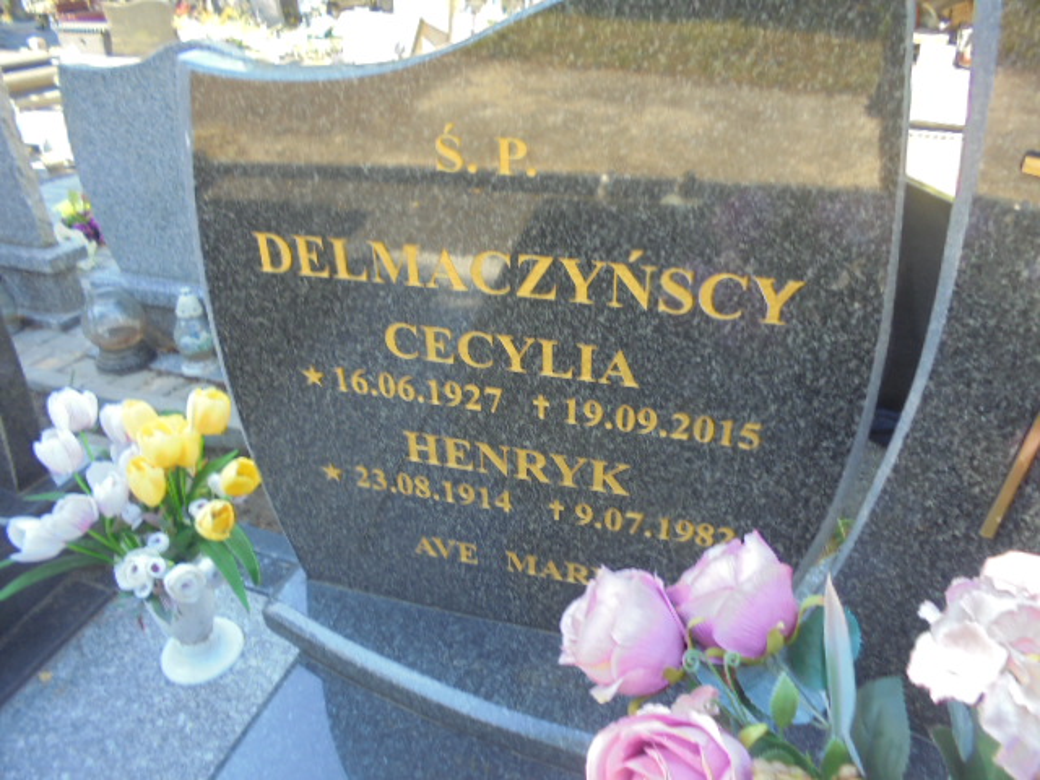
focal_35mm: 26
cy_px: 390
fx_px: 781
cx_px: 520
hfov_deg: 67.3
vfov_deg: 53.1
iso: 100
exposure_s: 1/50
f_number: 3.5
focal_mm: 4.6
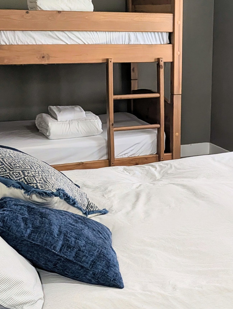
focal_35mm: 57
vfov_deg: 33.7
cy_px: 149
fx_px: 510
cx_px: 198
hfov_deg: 25.1
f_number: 1.68
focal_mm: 6.9
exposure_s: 1/113
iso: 167
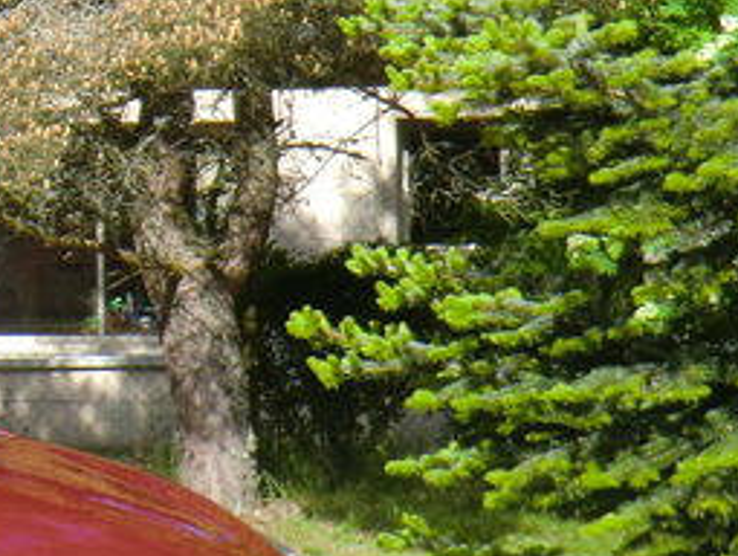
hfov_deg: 10.5
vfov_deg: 8.1
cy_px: 104
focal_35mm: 184
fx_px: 3928
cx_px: -211
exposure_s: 1/320
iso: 64
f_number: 4
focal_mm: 8.4
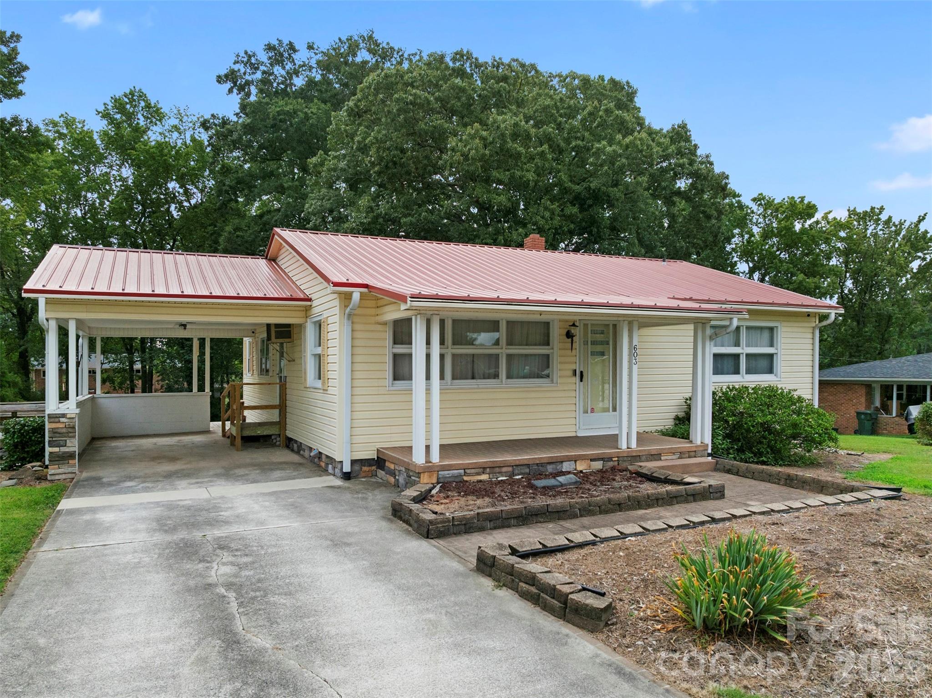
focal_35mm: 24
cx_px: 466
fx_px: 646
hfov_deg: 71.6
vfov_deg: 56.8
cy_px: 349
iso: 190
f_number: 2.8
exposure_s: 1/4000
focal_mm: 12.29
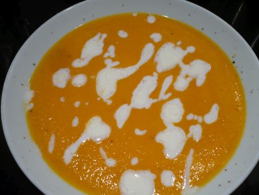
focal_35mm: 35
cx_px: 130
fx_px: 262
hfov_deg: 52.6
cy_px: 98
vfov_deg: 40.7
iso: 125
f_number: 2.8
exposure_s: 1/30
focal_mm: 5.8
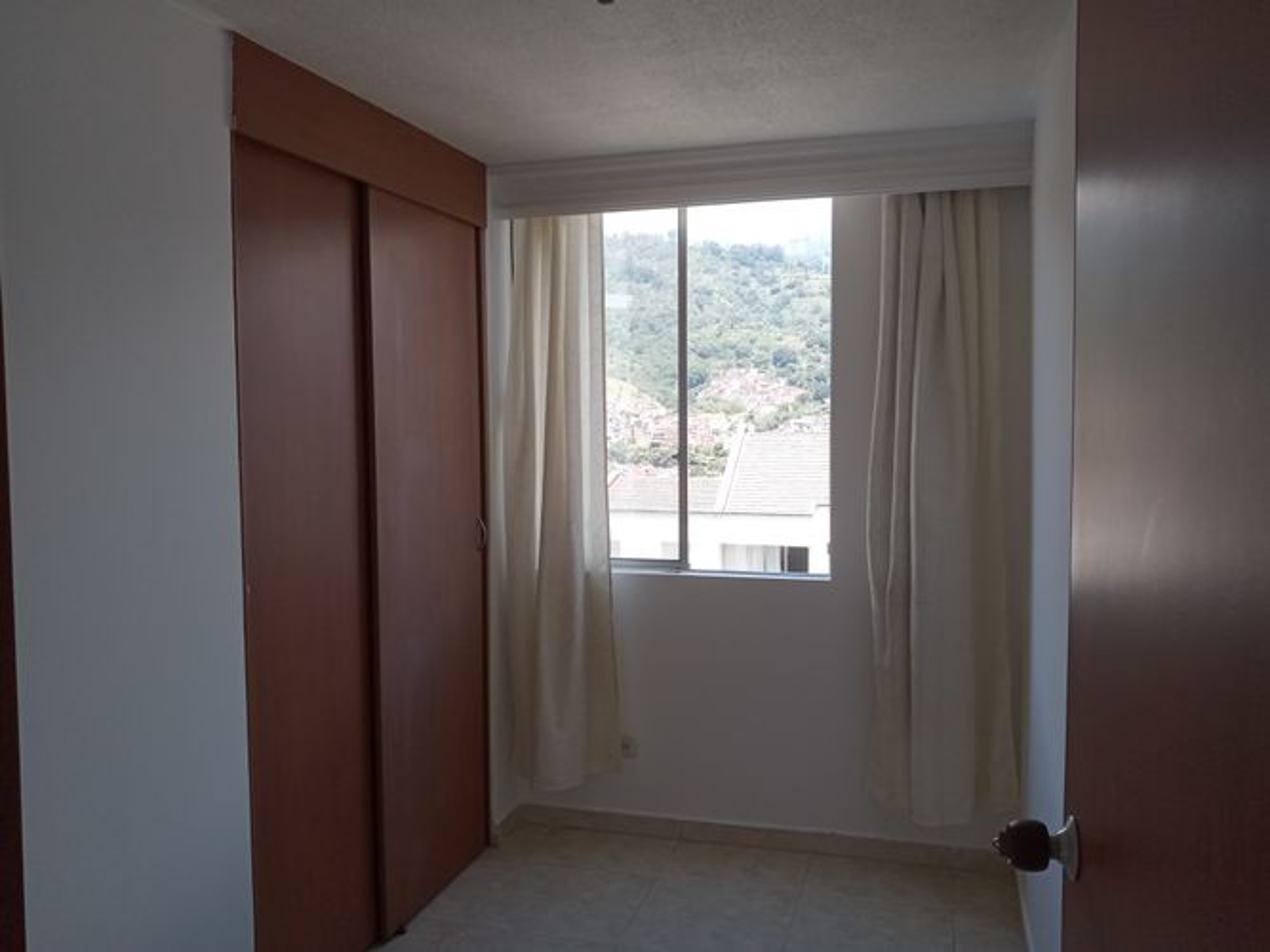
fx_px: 990
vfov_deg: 51.3
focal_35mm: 27
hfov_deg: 65.3
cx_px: 635
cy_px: 476
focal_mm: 3.79
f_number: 2.2
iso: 112
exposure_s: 1/224
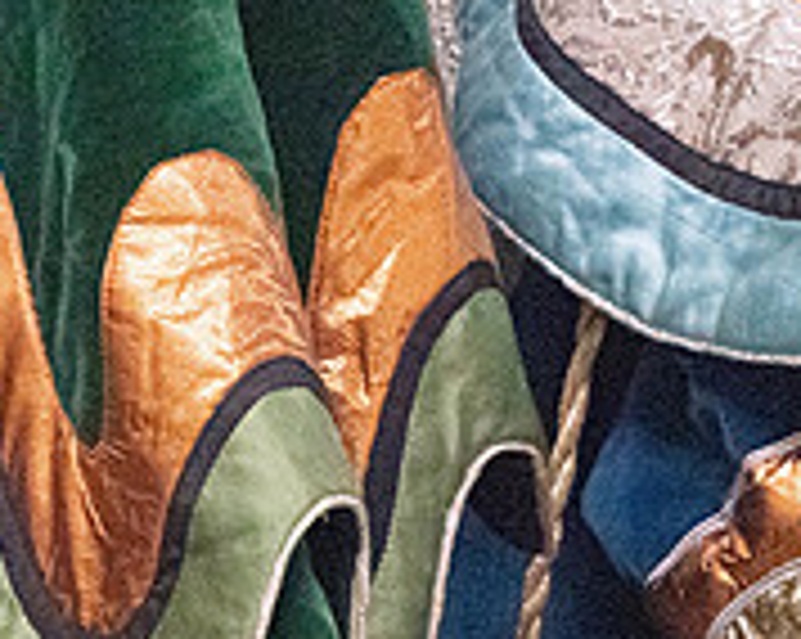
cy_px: 218
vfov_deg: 7.2
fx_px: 5068
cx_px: -22
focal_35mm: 214
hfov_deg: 9.0
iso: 25600
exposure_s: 1/320
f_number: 11
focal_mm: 70
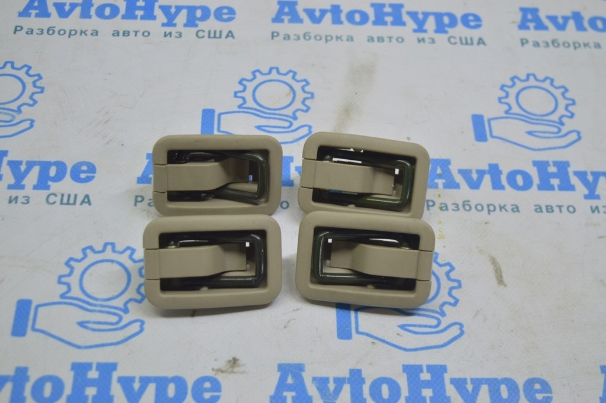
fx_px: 959
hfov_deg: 35.1
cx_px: 303
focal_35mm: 57
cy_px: 202
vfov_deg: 23.7
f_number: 4.8
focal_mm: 38
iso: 400
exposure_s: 1/50
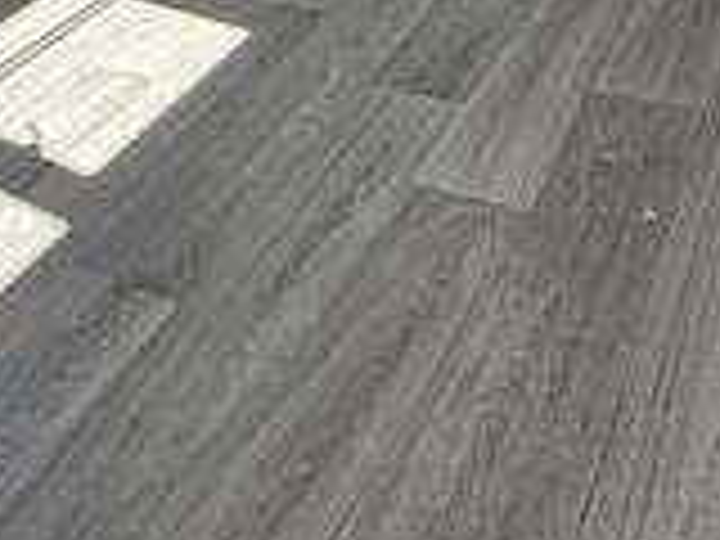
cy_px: -250
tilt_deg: -13.3
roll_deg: +5.2
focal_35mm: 51
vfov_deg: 23.4
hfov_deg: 37.5
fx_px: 1061
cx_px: 340
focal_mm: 2.22
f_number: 2.2
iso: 64
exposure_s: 1/308
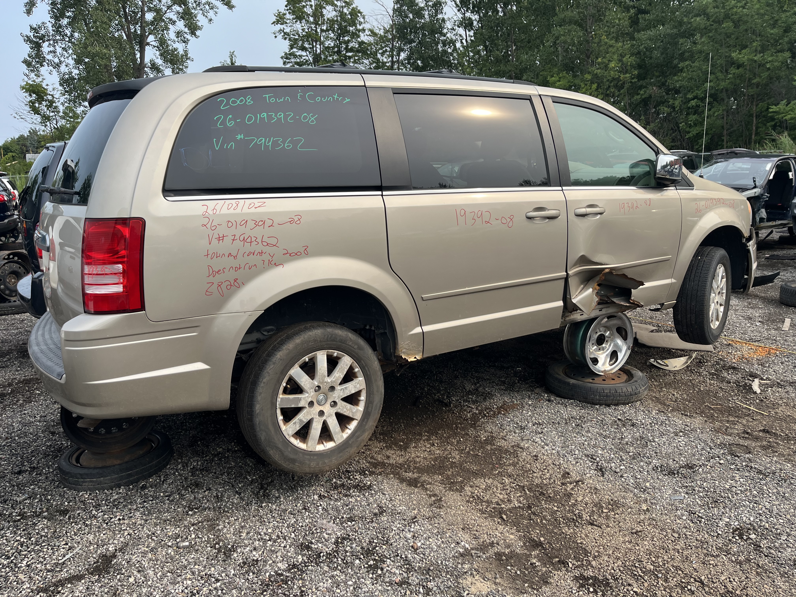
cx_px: 398
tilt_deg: -12.8
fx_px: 598
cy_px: 298
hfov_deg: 67.3
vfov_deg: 53.1
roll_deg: +1.4
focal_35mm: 26
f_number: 1.6
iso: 50
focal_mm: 5.1
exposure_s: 1/1238
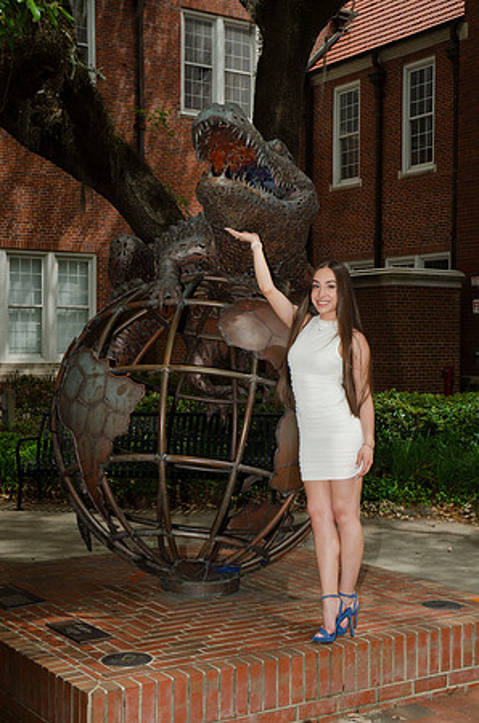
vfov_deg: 37.9
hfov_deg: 25.6
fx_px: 1053
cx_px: 240
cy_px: 362
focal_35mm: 52
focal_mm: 35
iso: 100
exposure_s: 1/250
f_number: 7.1
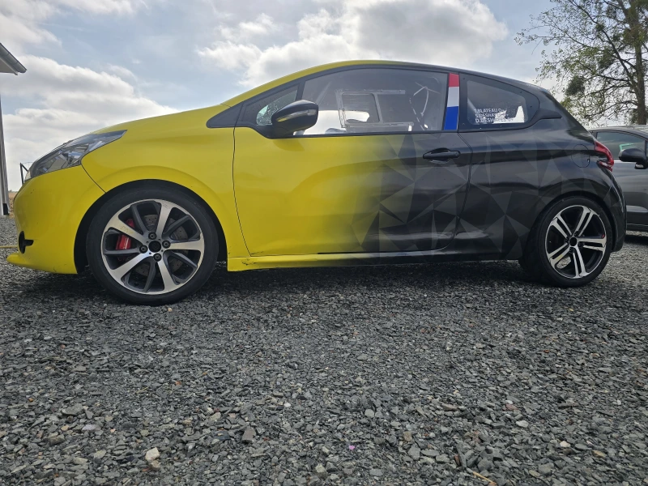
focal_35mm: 23
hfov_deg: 73.9
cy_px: 243
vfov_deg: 58.9
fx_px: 431
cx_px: 324
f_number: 1.7
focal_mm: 6.3
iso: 12
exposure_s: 1/1453
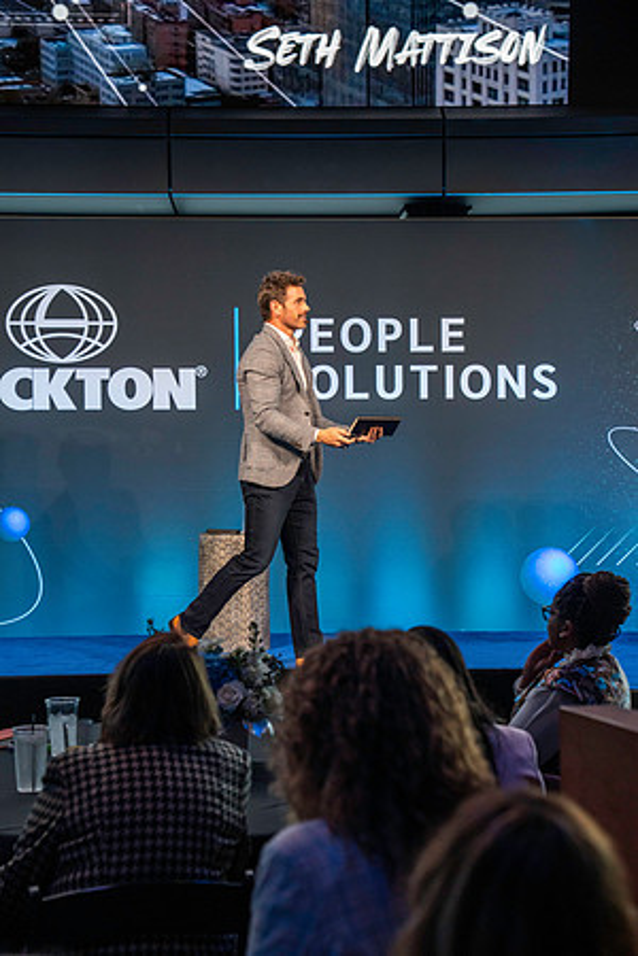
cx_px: 319
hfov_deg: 19.5
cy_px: 478
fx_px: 1861
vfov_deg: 28.8
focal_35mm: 70
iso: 3200
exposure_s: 1/200
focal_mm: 70
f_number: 4.5
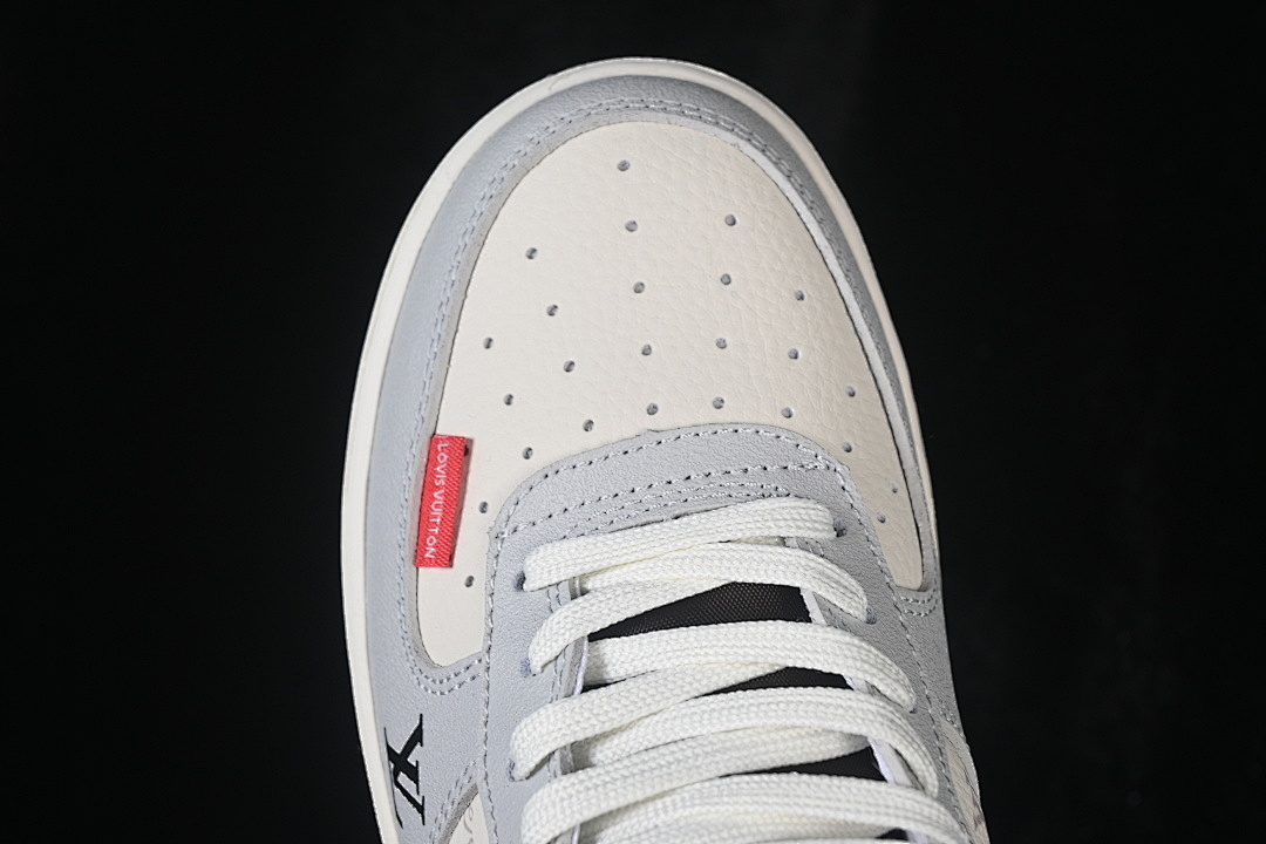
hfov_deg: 27.0
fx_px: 2637
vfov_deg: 18.2
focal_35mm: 75
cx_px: 633
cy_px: 422
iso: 160
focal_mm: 50
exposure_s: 1/80
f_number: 7.1
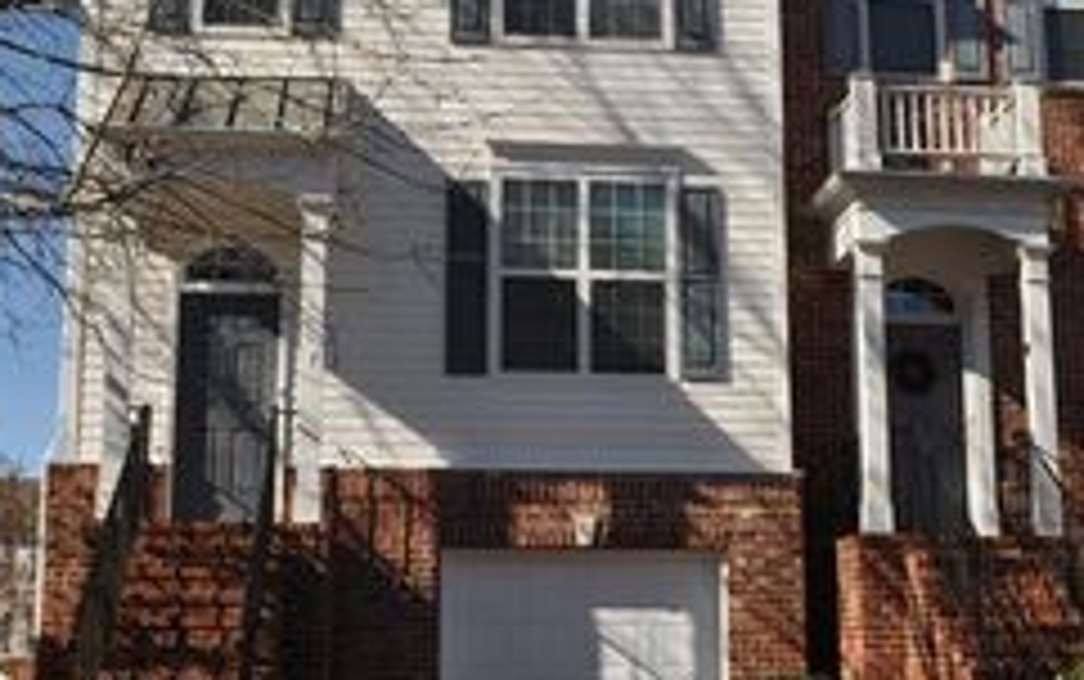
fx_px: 1685
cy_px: 293
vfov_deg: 22.8
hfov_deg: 35.7
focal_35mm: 57
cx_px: 558
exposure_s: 1/400
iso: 200
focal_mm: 18
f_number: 10
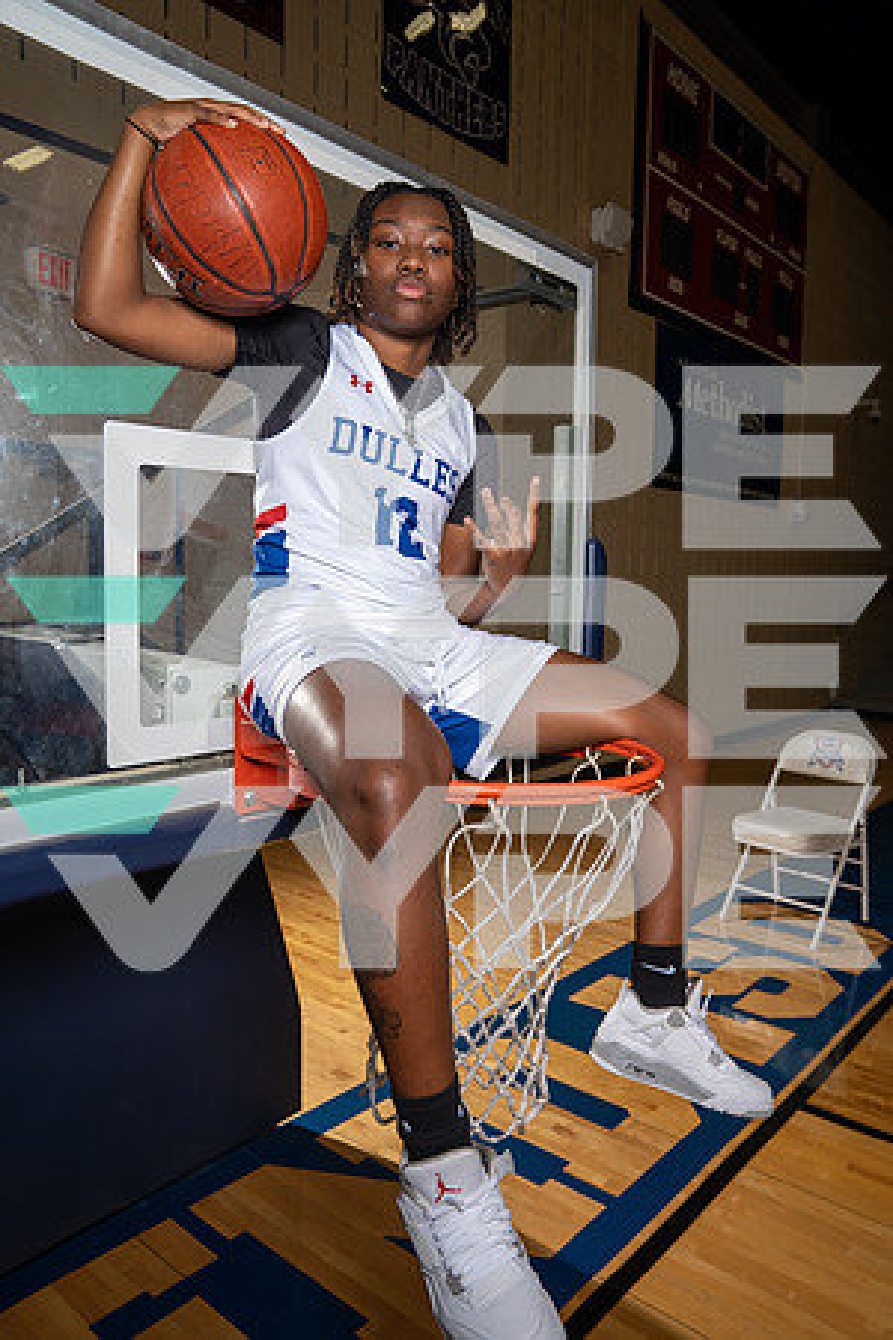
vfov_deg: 69.4
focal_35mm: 26
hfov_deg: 49.6
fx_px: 967
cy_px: 670
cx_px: 446
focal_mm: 26
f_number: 5.6
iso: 400
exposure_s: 1/250
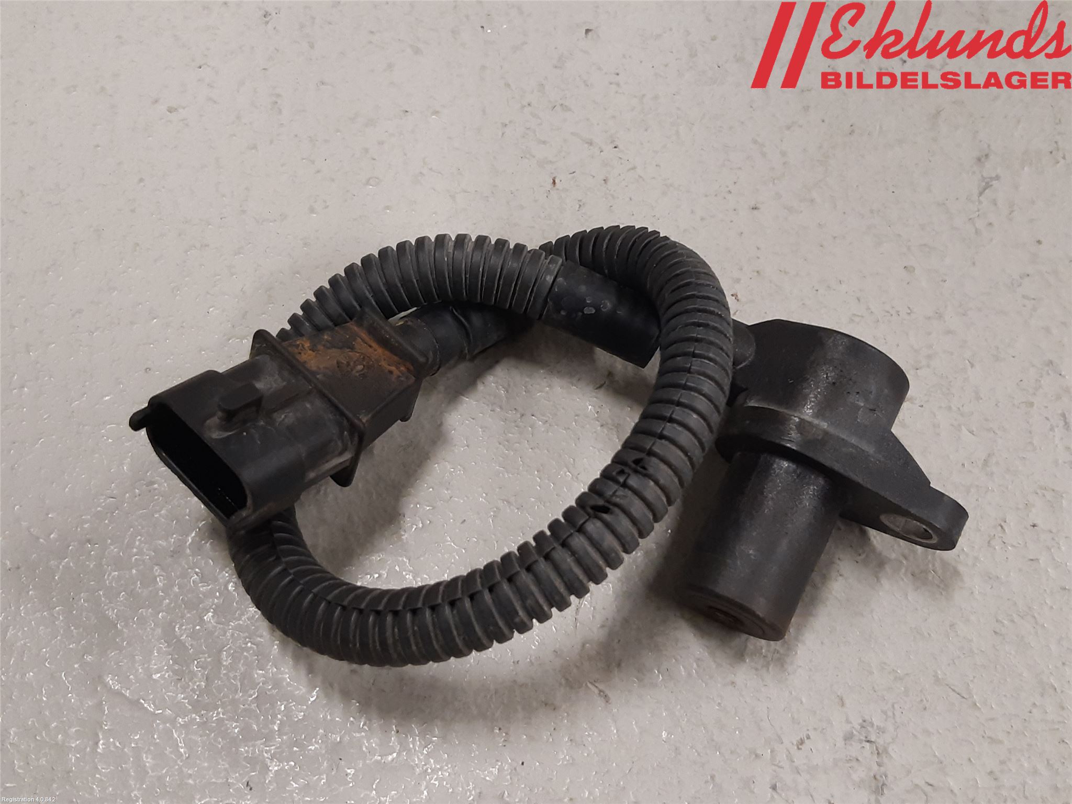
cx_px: 536
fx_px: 805
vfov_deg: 53.1
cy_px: 402
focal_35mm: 26
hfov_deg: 67.3
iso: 160
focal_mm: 3.93
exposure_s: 1/50
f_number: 1.7
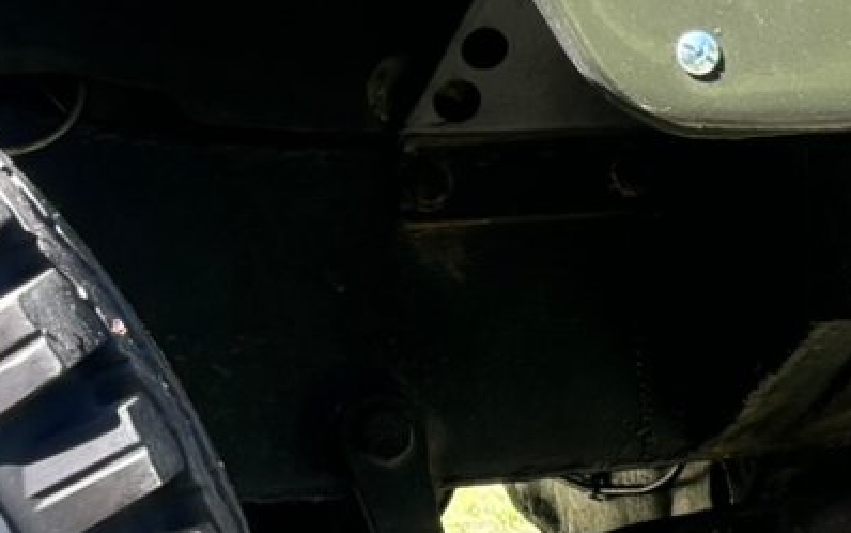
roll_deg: +0.3
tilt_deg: -6.4
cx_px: 1407
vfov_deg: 9.9
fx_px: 3085
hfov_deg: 14.3
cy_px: 265
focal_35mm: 133
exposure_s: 1/473
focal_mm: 5.96
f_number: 1.6
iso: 50
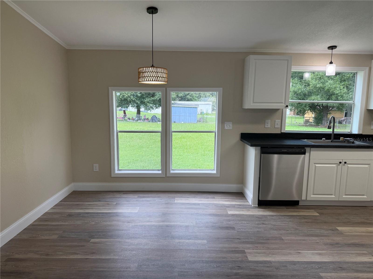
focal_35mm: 24
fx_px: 259
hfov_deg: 71.6
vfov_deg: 56.8
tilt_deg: -6.6
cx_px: 186
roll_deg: -0.5
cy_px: 140
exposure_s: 1/224
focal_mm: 6.76
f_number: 1.78
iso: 100
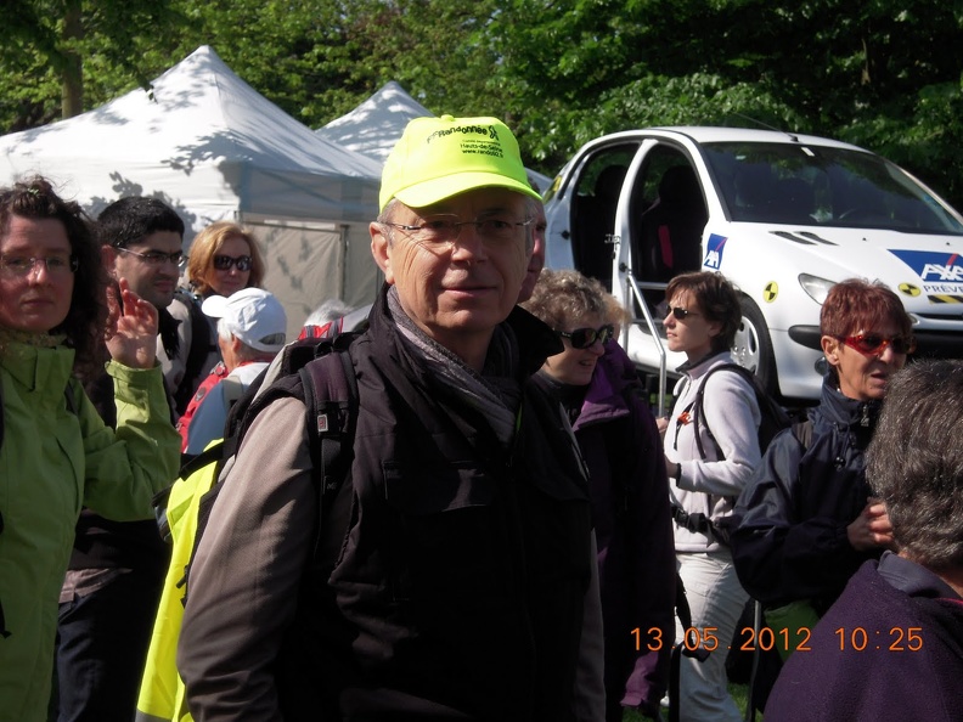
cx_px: 482
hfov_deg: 24.1
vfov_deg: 18.2
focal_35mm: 81
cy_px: 361
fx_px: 2253
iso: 100
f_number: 4.7
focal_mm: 14.5
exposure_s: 1/500
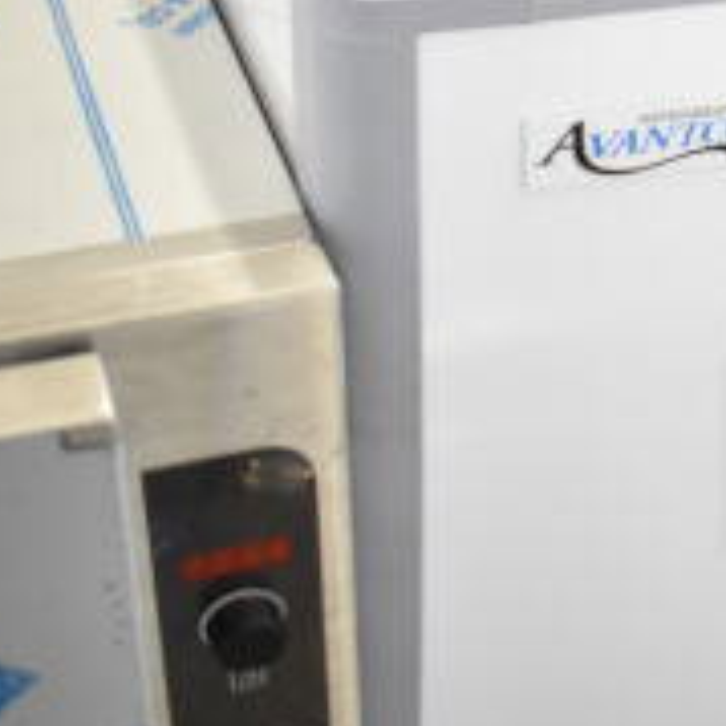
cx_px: 1172
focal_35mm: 87
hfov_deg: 17.4
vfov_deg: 19.9
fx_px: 2064
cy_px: 237
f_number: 4
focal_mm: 20
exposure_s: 1/60
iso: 1600
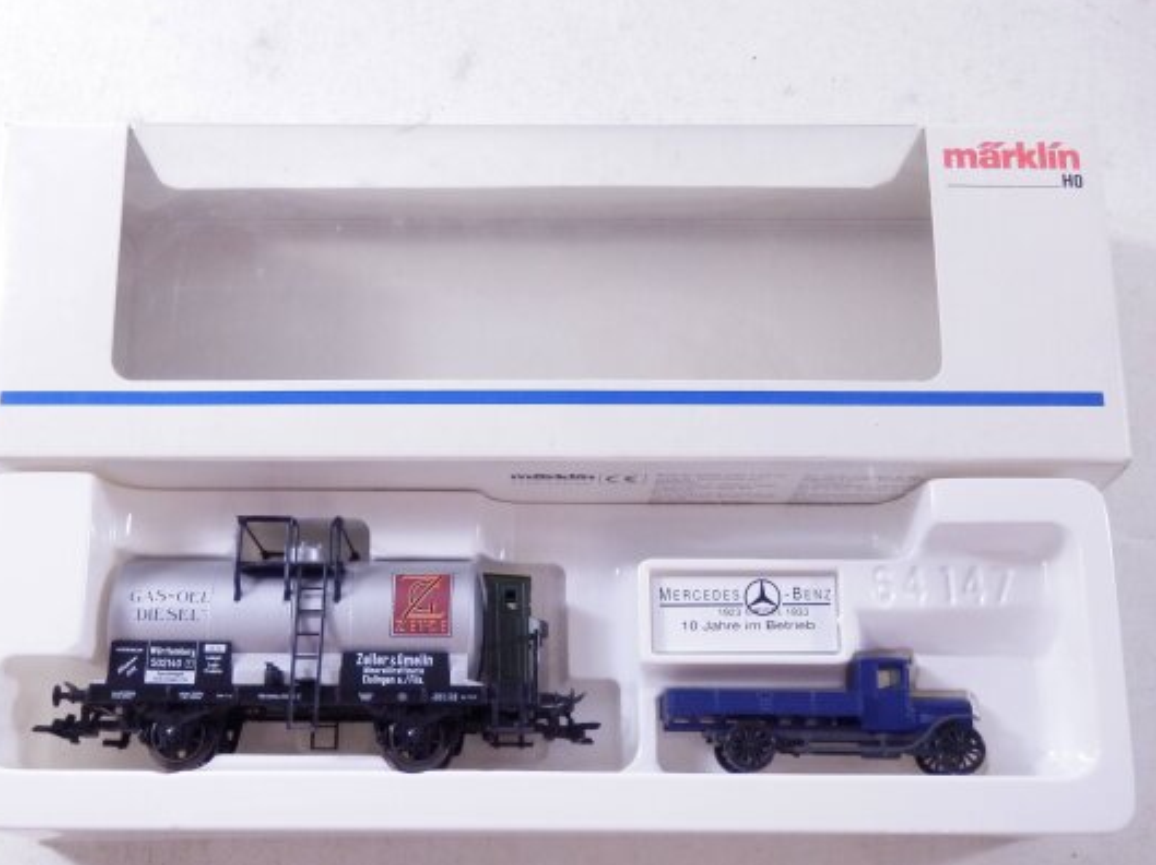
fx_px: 1402
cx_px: 520
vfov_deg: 34.3
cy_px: 463
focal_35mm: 42
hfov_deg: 44.8
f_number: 3.6
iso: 500
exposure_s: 1/160
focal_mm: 6.6
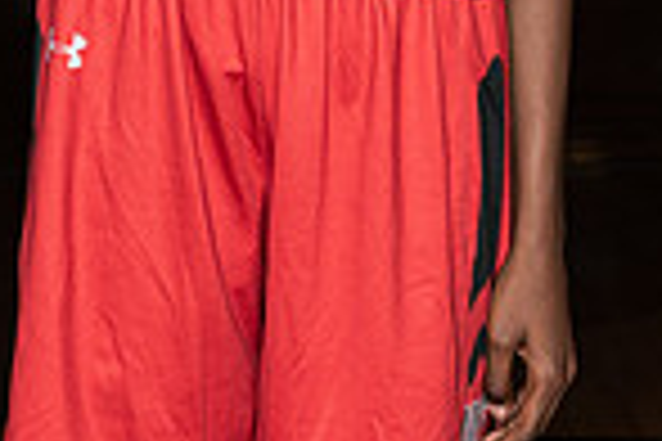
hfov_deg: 10.2
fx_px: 3714
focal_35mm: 202
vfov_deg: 6.6
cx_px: 360
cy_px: -450
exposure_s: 1/200
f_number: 14
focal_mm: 66
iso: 320
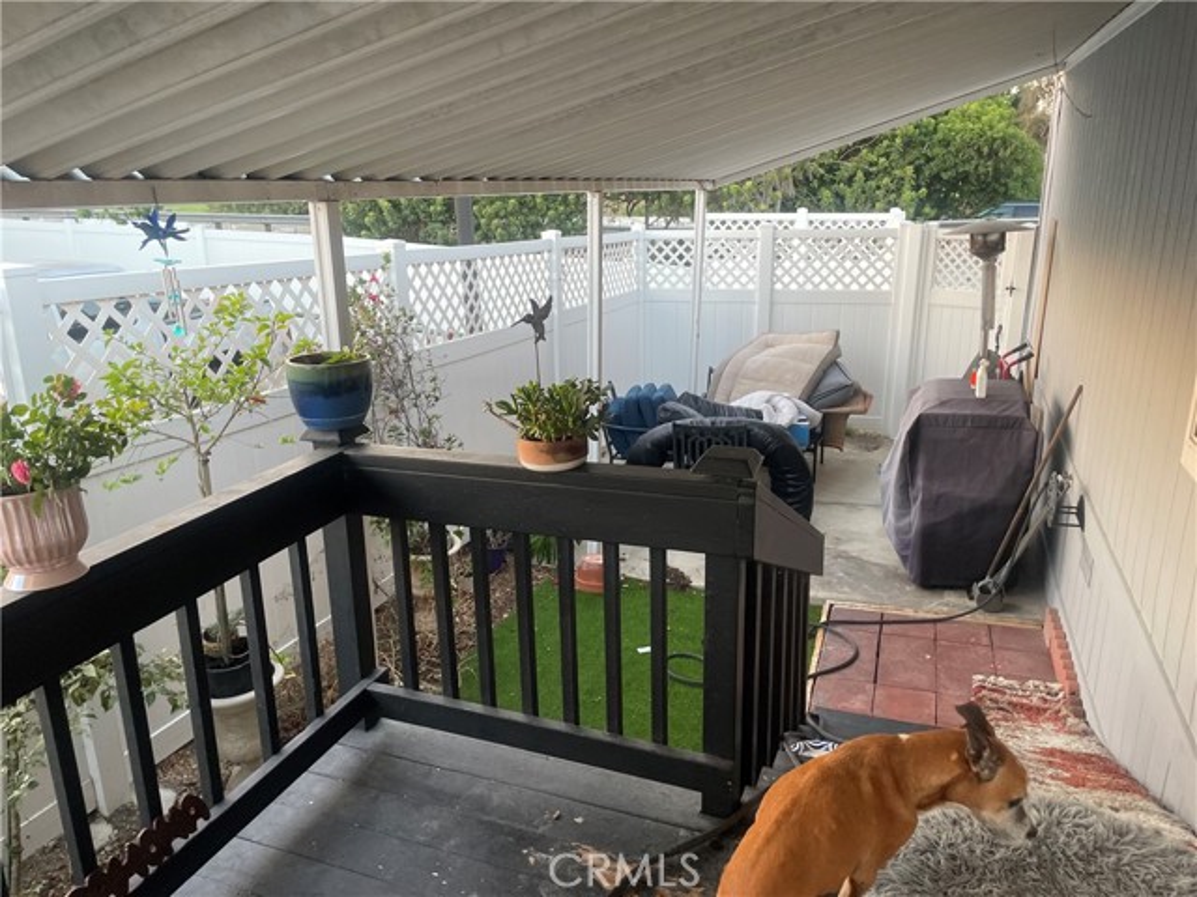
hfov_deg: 67.3
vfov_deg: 53.1
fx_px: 899
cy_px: 448
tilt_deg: -15.8
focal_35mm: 26
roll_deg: +2.1
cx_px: 598
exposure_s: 1/113
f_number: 1.6
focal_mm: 4.2
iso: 125
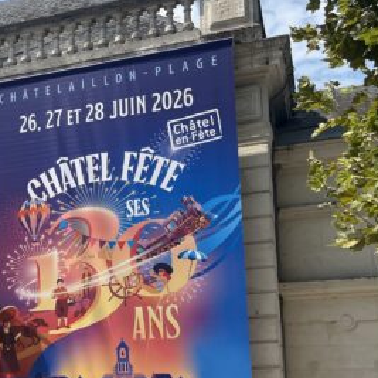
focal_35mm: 66
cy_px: 292
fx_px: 815
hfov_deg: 23.4
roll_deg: -1.0
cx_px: -102
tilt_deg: +9.5
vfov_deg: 25.7
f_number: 1.6
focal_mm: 5.1
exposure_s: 1/4016
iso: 50
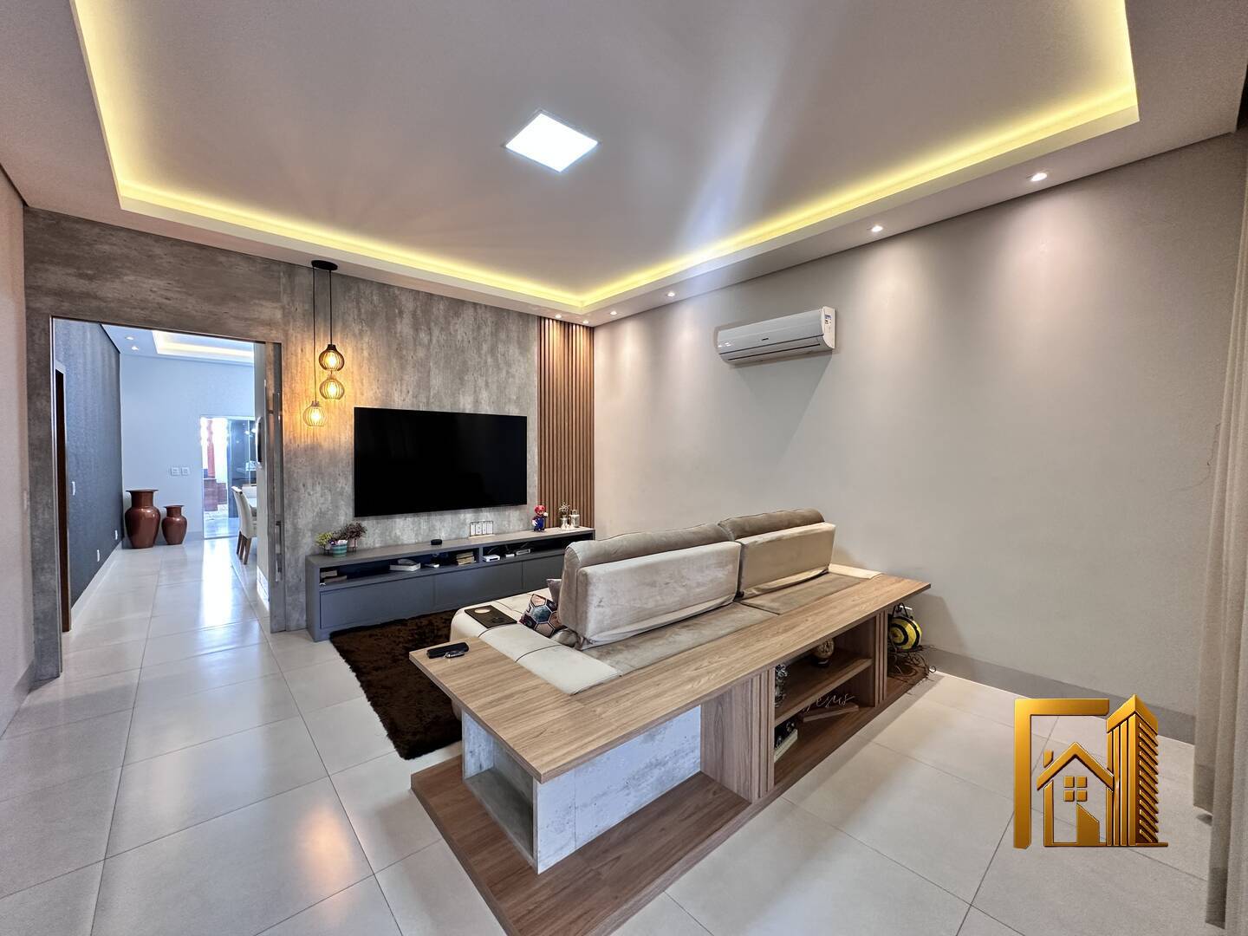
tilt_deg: -0.7
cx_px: 624
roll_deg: -0.2
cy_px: 468
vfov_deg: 85.7
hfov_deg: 102.1
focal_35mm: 14
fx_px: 505
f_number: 2.2
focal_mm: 2.22
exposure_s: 1/60
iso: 200
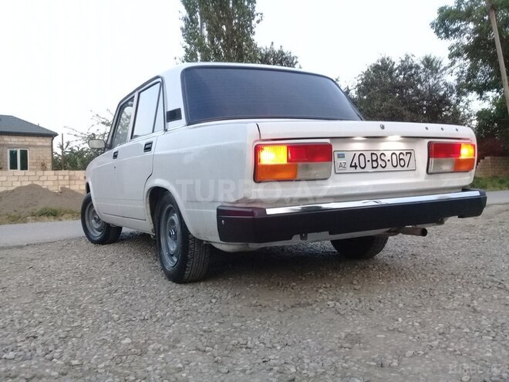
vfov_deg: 45.4
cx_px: 254
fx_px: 456
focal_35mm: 31
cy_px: 191
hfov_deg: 58.4
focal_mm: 3.3
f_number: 2.2
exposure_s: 1/33
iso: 100
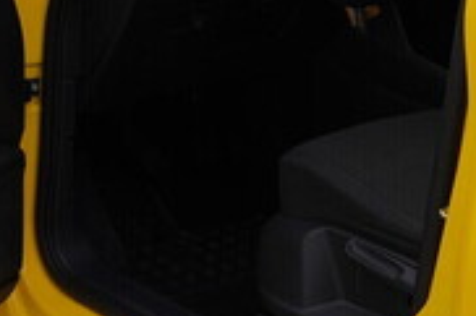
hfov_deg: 18.4
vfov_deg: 12.4
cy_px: -22
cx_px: 18
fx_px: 1440
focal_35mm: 109
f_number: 4
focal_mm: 24
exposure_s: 1/80
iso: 125
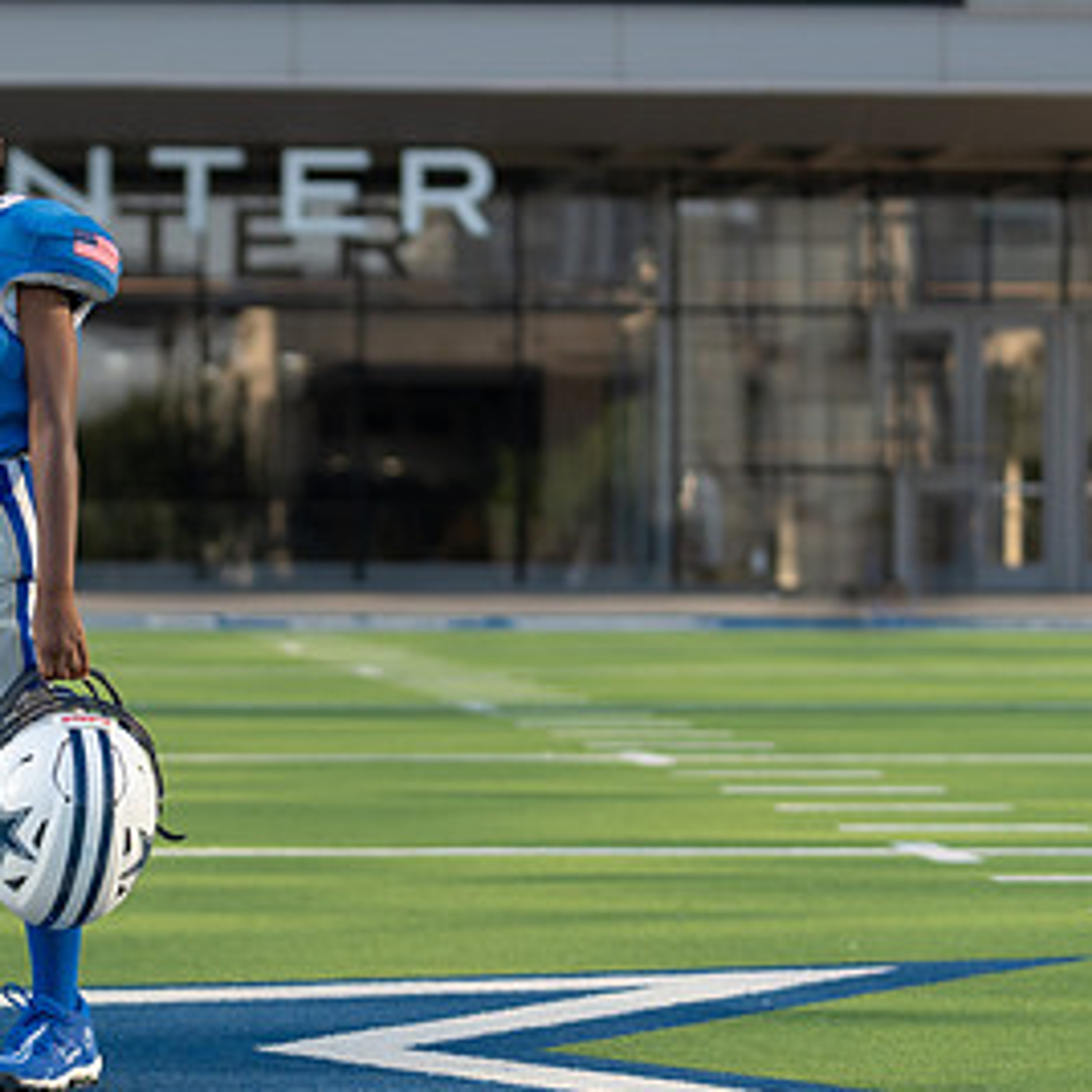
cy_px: 454
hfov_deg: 11.7
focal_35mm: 148
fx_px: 5282
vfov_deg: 11.8
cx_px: -27
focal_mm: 74
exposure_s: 1/640
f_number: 2.8
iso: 100
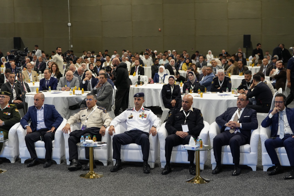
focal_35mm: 70
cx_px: 147
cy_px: 98
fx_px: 572
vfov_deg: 19.4
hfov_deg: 28.8
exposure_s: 1/160
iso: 2500
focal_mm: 70
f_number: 4
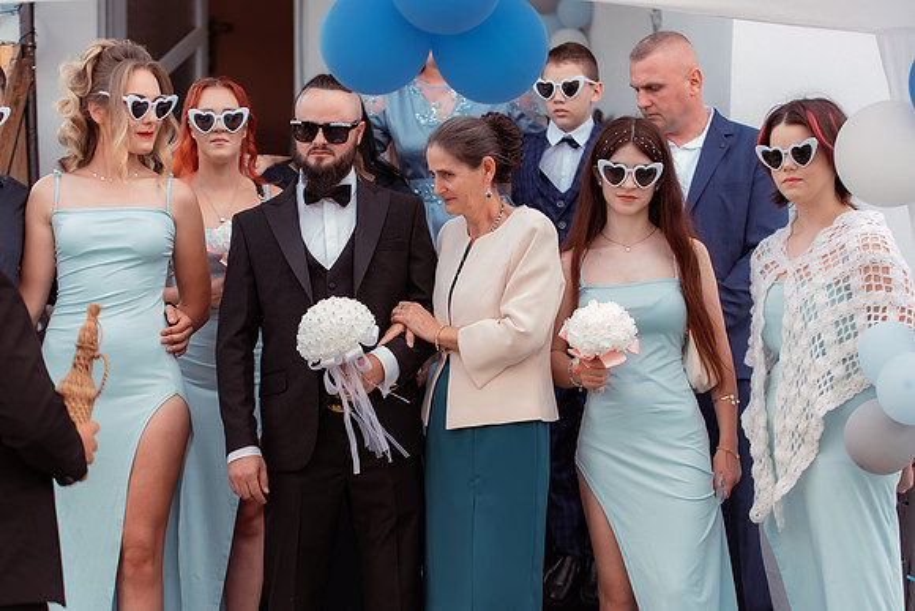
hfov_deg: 22.6
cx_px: 458
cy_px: 306
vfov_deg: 15.2
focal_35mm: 90
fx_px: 2288
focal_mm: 90
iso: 400
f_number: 3.2
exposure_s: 1/800
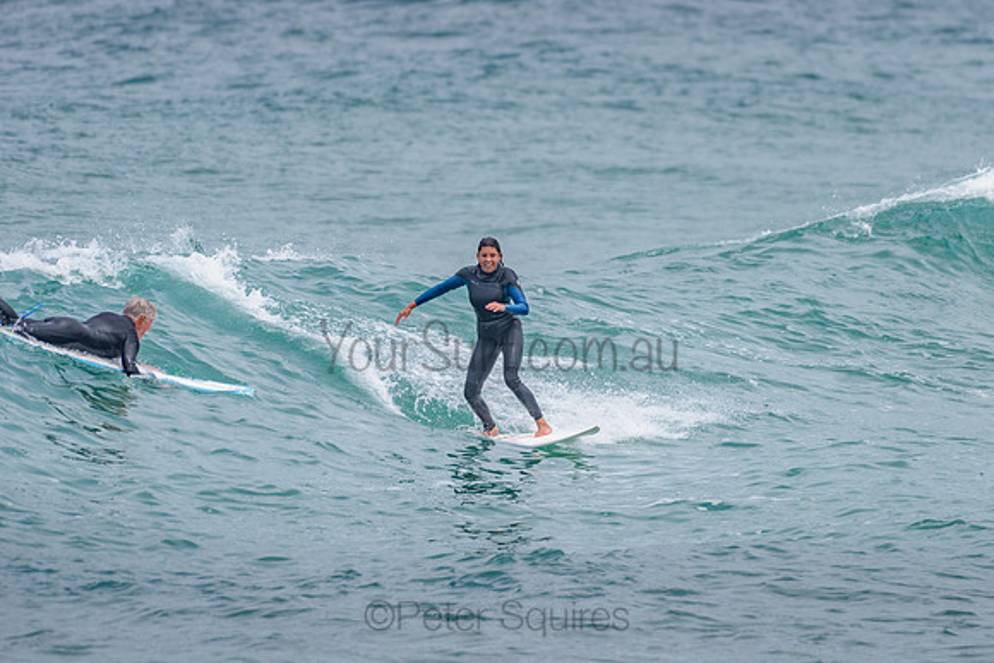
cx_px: 600
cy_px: 268
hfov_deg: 3.4
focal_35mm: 613
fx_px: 16923
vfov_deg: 2.2
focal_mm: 500
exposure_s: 1/2000
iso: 160
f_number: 5.6
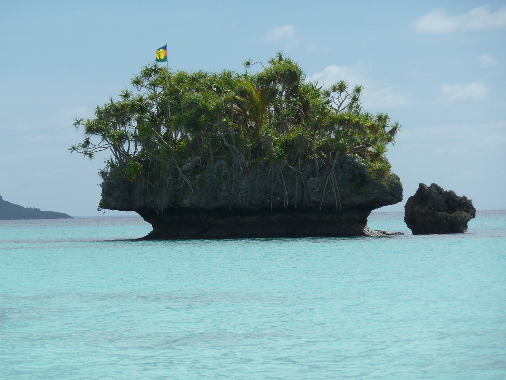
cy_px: 190
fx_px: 3289
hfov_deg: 8.8
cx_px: 253
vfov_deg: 6.6
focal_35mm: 225
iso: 80
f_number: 5.6
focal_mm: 37
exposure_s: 1/500
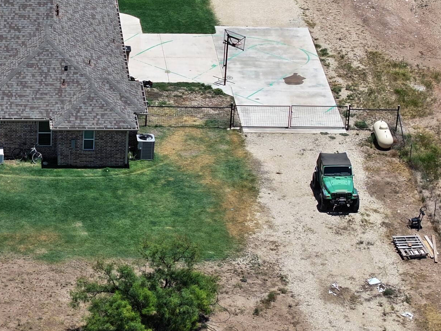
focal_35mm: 172
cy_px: 91
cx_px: -79
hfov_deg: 11.3
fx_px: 2191
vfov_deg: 8.6
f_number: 2.8
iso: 100
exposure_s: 1/50
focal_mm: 19.35
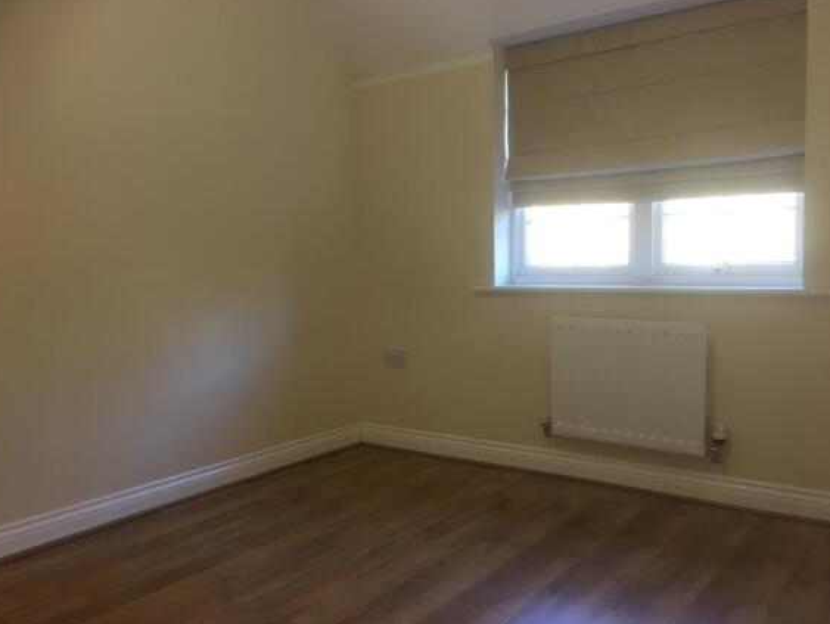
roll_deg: +1.0
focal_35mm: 30
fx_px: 720
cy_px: 313
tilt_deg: -4.0
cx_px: 409
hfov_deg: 59.9
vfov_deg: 46.8
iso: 40
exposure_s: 1/17
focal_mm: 4.15
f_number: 2.2
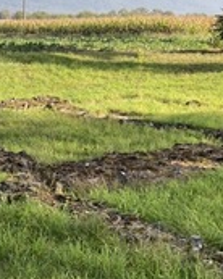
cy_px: 189
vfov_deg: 26.3
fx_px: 595
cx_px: -6
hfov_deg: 20.5
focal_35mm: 72
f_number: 1.8
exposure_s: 1/406
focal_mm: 3
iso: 25
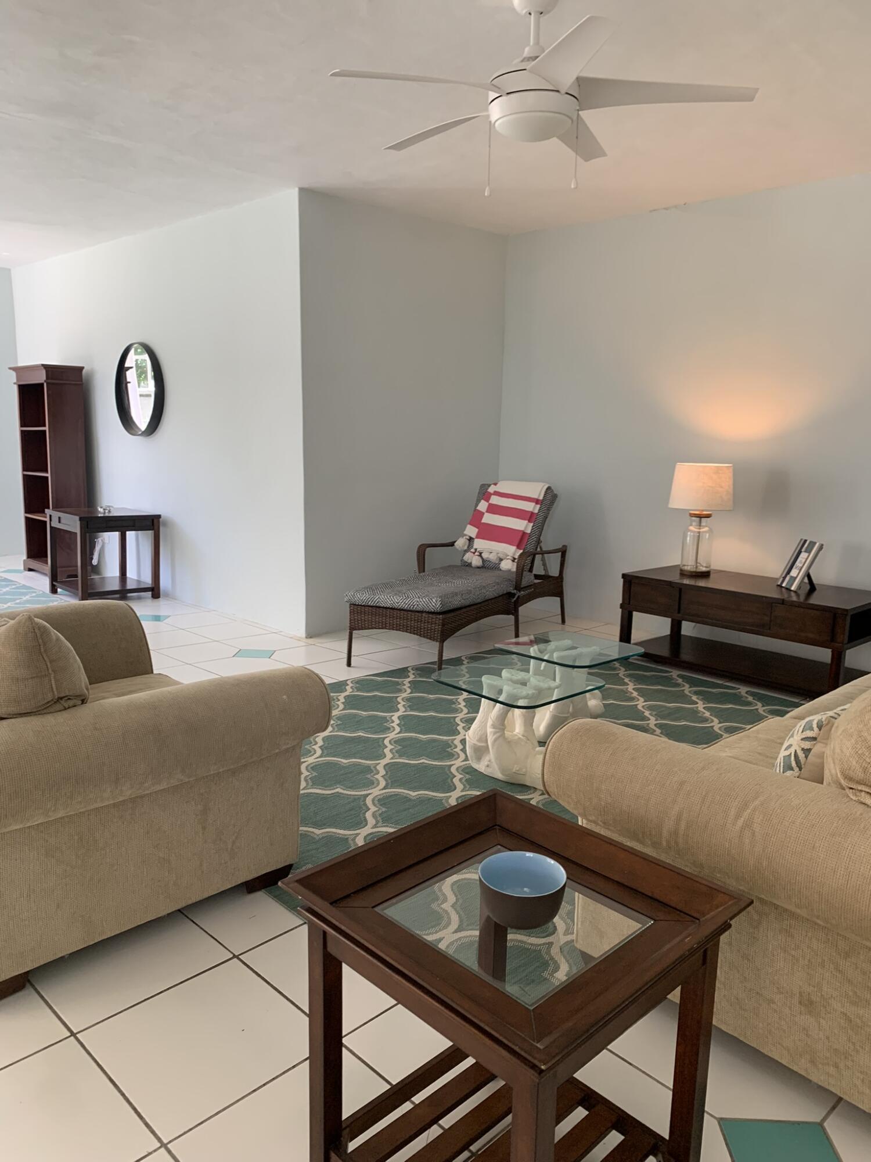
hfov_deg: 53.1
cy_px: 581
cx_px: 436
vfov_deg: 67.3
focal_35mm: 26
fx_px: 872
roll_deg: -1.7
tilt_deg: -9.5
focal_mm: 4.25
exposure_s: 1/76
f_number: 1.8
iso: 100
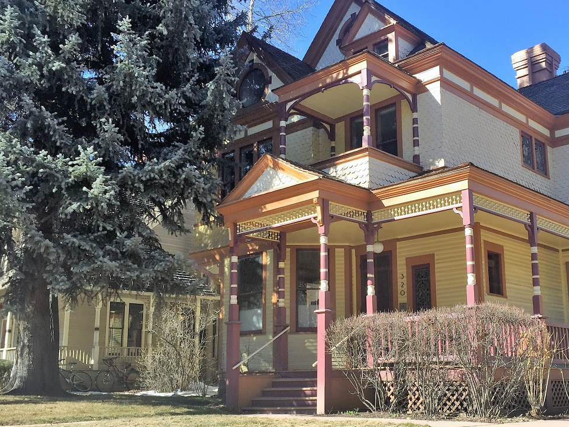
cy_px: 247
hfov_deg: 46.4
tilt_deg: +12.0
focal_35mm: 40
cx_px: 352
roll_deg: +1.0
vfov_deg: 35.9
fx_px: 658
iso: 32
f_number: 2.2
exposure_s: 1/746
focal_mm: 4.15
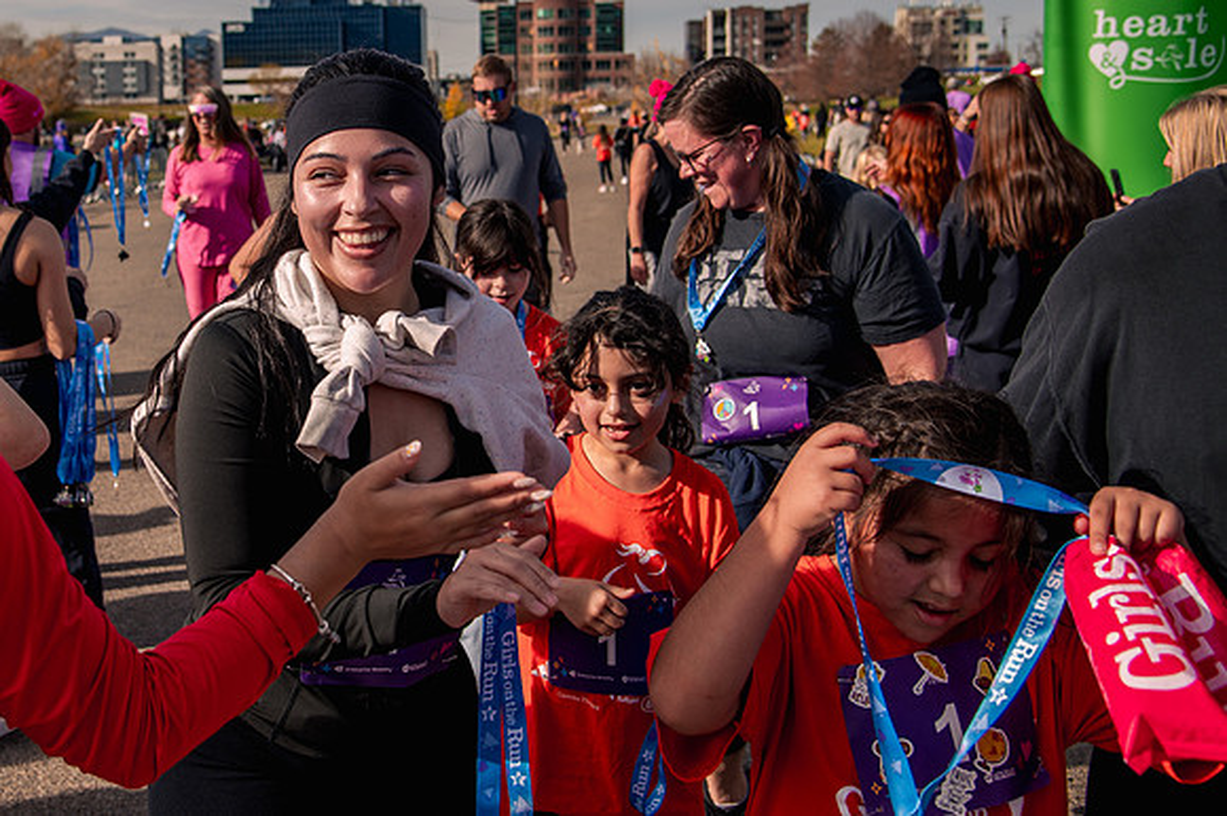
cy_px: 275
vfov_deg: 28.0
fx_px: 1630
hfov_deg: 40.4
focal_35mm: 48
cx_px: 350
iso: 200
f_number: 5
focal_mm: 32
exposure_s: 1/800
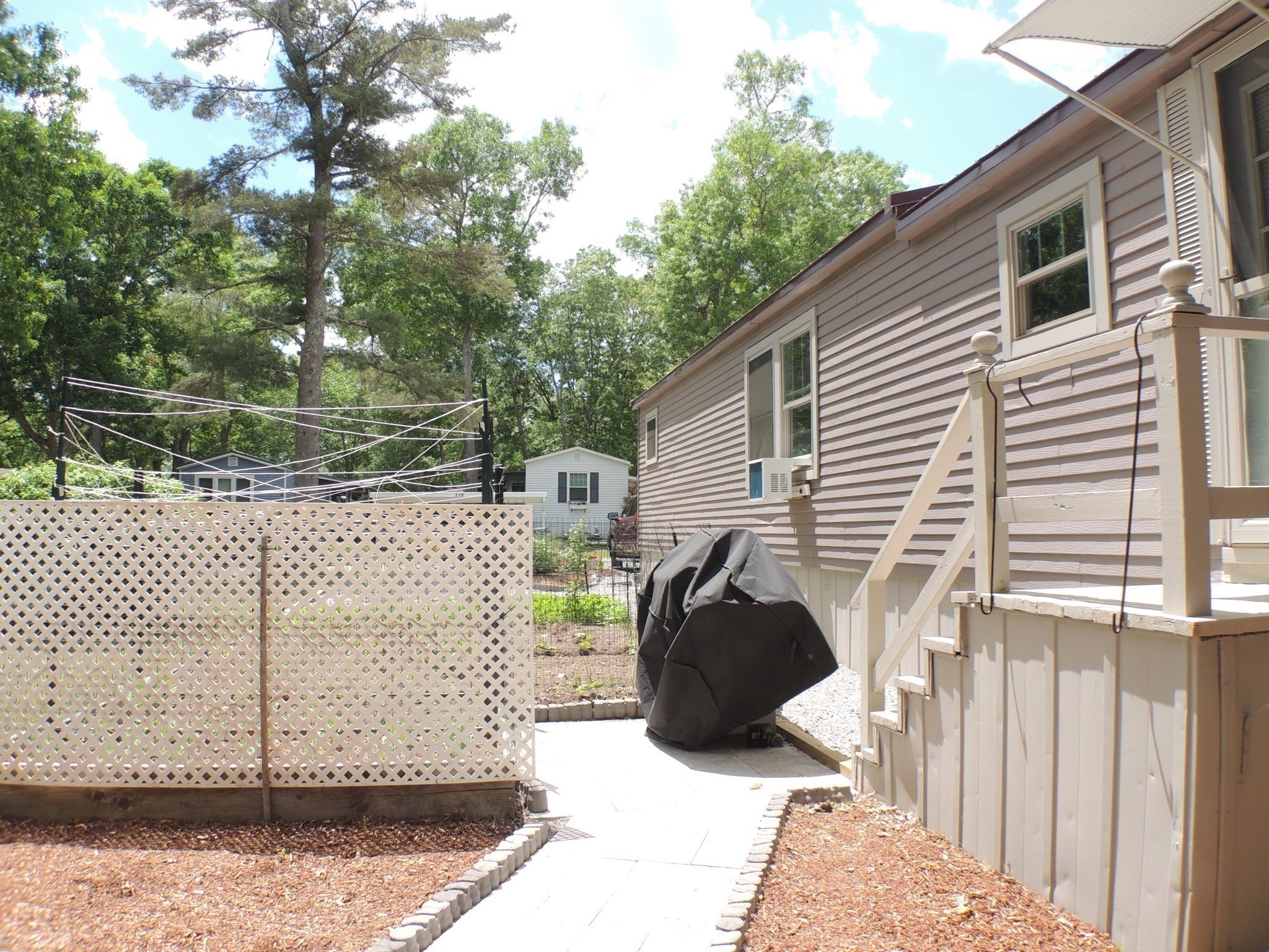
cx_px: 634
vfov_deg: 42.9
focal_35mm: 33
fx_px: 1210
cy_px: 476
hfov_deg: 55.4
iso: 100
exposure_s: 1/500
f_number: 3.2
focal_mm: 5.8
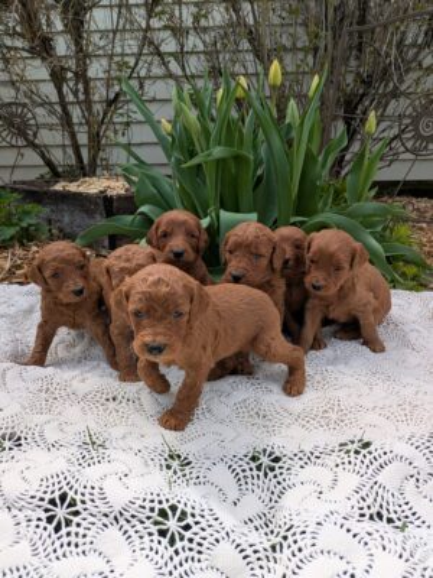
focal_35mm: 25
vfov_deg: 69.4
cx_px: 216
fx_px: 417
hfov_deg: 54.9
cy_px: 289
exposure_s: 1/1166
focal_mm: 5.43
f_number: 1.89
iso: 50
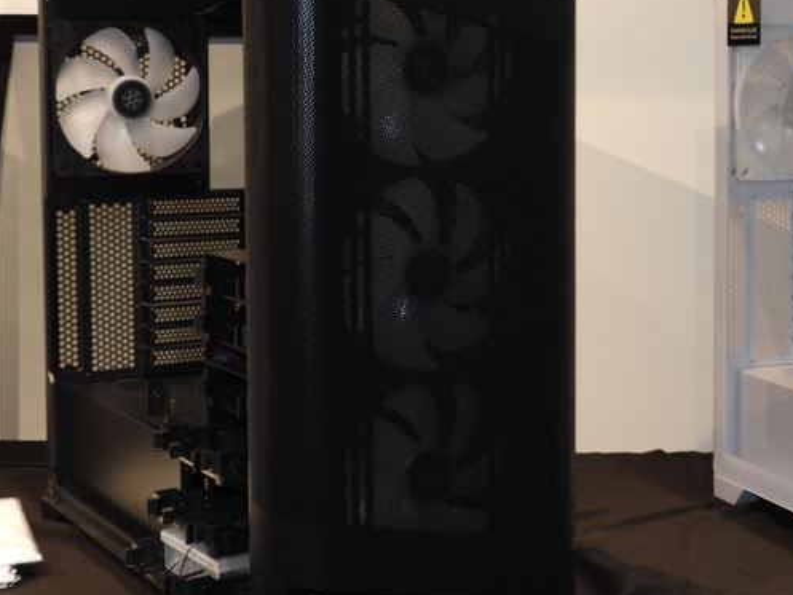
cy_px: 193
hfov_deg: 28.0
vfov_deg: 21.5
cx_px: 635
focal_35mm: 68
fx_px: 1558
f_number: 3.2
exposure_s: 1/30
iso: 140
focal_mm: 5.9
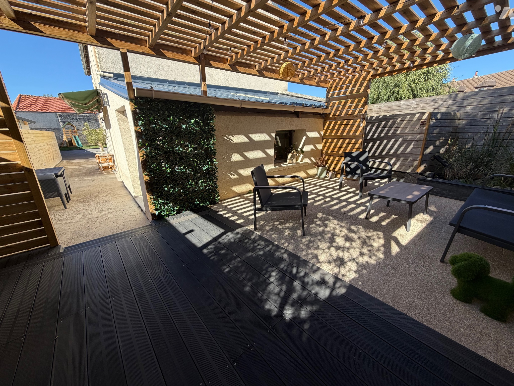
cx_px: 257
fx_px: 208
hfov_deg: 102.1
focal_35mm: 14
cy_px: 193
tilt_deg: -16.9
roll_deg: +1.4
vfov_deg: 85.7
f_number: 2.2
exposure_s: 1/502
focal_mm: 2.2
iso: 40
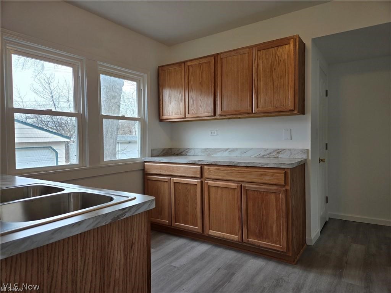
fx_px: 260
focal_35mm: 23
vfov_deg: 58.9
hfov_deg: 73.9
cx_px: 196
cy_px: 146
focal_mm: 5.4
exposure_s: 1/120
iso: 32
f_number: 1.8
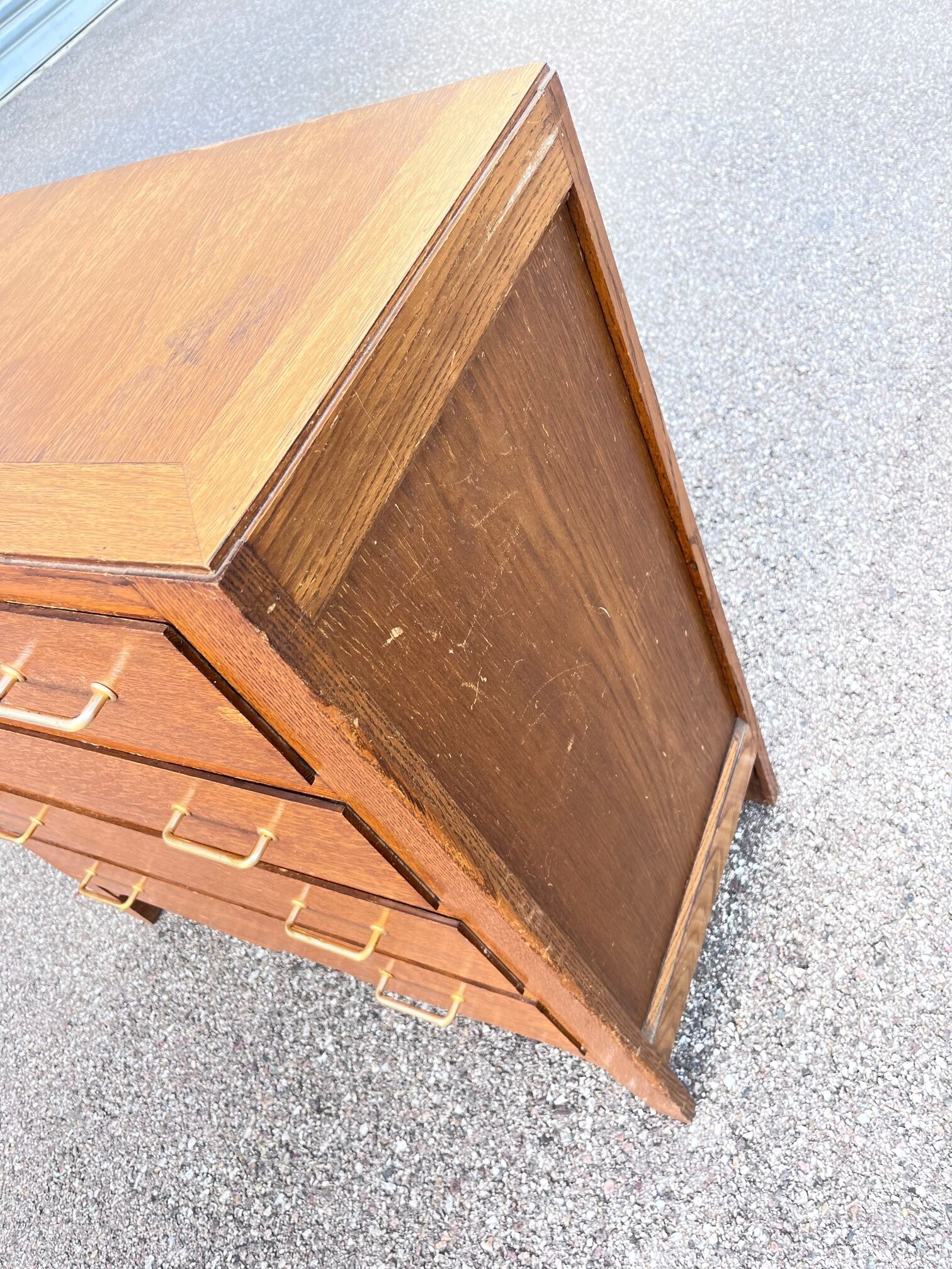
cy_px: 634
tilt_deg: -43.7
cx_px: 476
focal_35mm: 26
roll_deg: +35.1
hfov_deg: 53.1
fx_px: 953
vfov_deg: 67.3
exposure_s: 1/134
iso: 64
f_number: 1.6
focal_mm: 5.1
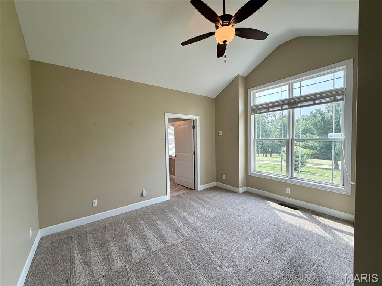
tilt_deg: -2.4
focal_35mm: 14
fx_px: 154
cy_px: 143
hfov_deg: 102.1
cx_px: 191
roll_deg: +1.2
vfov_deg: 85.7
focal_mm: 2.22
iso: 80
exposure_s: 1/120
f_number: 2.2
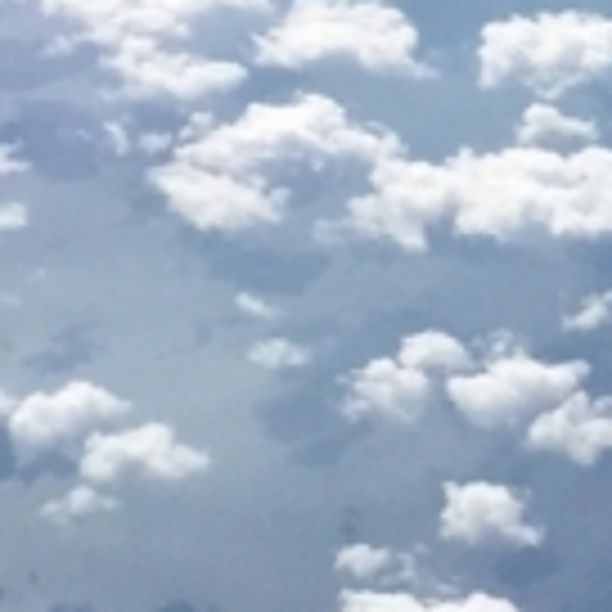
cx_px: 1251
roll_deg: -1.8
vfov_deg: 9.0
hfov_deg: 8.6
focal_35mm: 193
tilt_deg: -23.7
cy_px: 104
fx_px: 3860
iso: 32
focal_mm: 4.15
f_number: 2.2
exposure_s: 1/3968
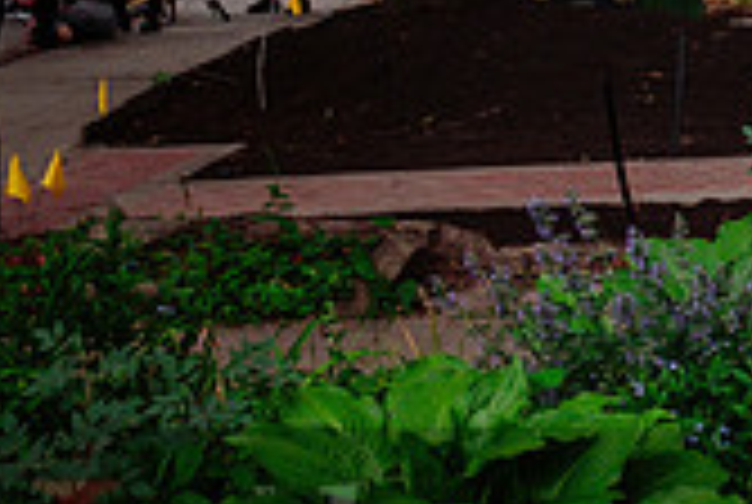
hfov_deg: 18.5
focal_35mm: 104
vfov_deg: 13.0
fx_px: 2176
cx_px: 923
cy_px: -38
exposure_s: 1/250
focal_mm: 20
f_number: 2.8
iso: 1600
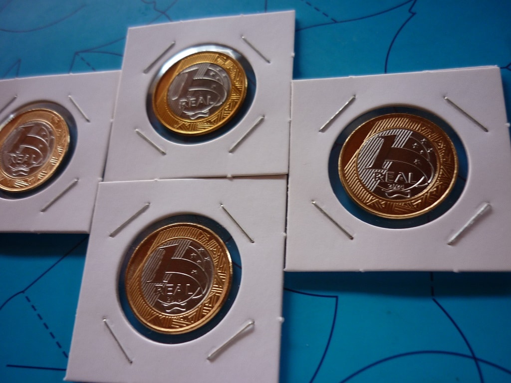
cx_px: 256
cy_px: 192
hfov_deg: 55.4
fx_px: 487
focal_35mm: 33
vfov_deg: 42.9
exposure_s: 1/30
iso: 100
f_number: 2.8
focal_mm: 5.5
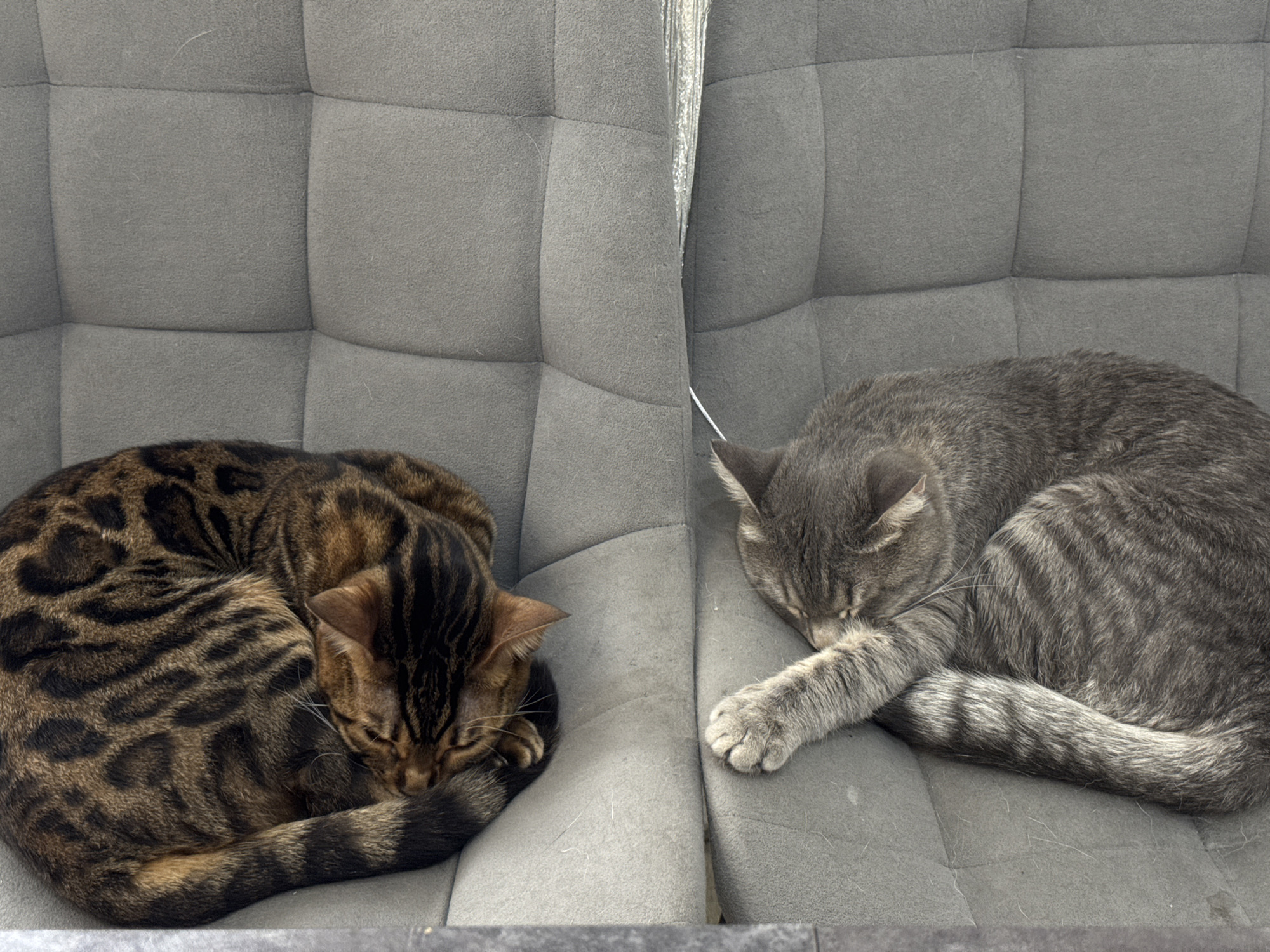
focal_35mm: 48
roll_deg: -2.8
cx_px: 635
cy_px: 476
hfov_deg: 39.7
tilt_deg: -35.0
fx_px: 1761
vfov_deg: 30.3
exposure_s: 1/50
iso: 200
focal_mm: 6.76
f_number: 1.78
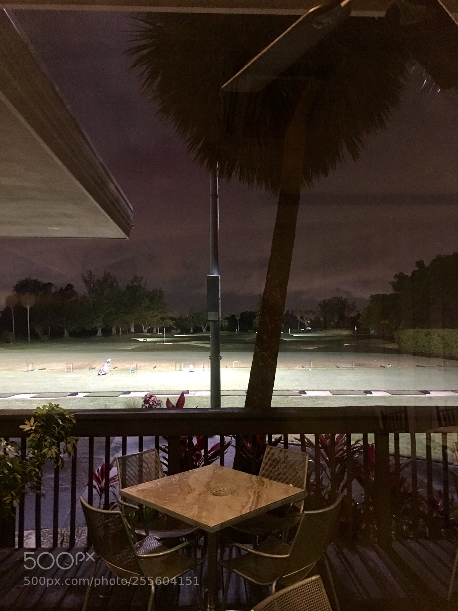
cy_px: 306
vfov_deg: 61.7
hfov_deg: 48.2
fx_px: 512
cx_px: 229
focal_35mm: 29
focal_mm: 4.15
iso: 200
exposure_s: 1/4
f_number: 2.2
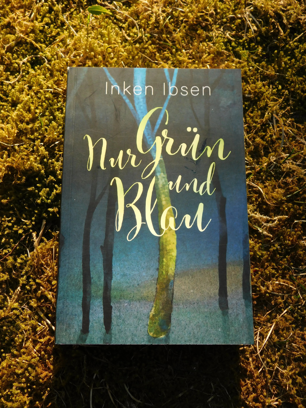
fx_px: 471
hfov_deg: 36.0
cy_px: 204
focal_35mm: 40
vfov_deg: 46.8
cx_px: 153
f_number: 3.6
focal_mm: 7.1
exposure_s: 1/320
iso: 125
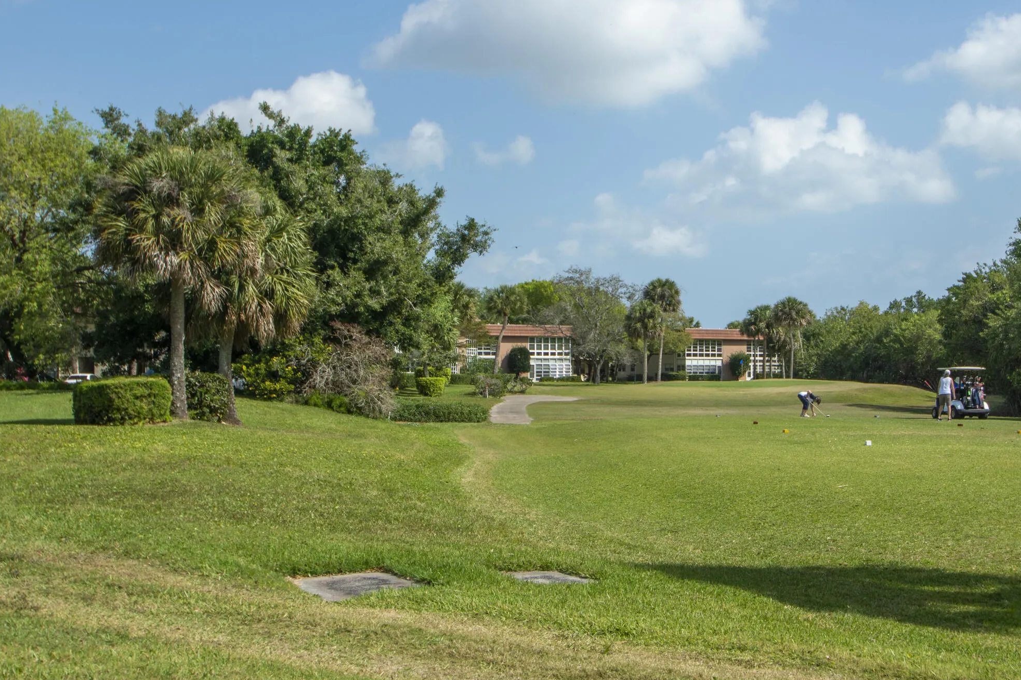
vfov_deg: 24.6
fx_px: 1560
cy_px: 303
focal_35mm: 55
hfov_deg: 36.0
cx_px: 637
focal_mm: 24
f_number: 8
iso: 180
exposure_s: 1/500
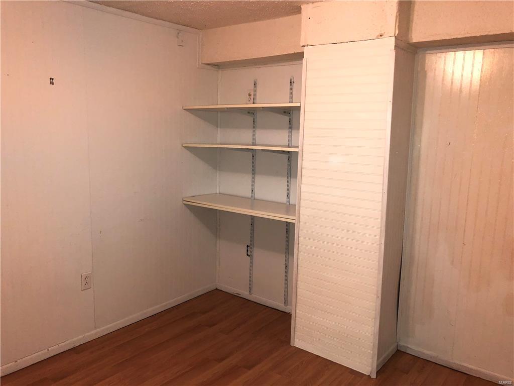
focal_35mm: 29
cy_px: 193
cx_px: 257
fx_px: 431
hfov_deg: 61.7
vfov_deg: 48.2
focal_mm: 3.99
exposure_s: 1/60
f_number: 1.8
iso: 100
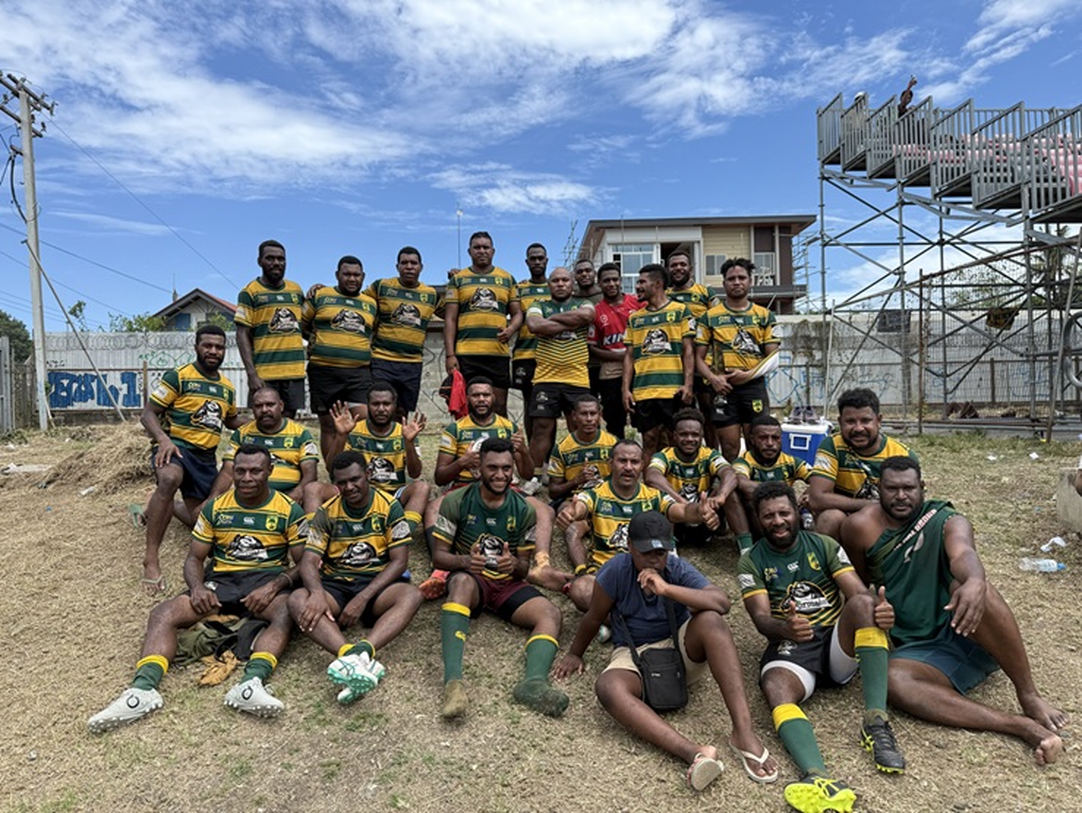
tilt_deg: +1.8
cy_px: 406
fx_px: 751
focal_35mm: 24
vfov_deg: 56.9
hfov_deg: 71.6
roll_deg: +1.6
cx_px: 541
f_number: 1.78
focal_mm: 6.76
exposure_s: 1/2611
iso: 100
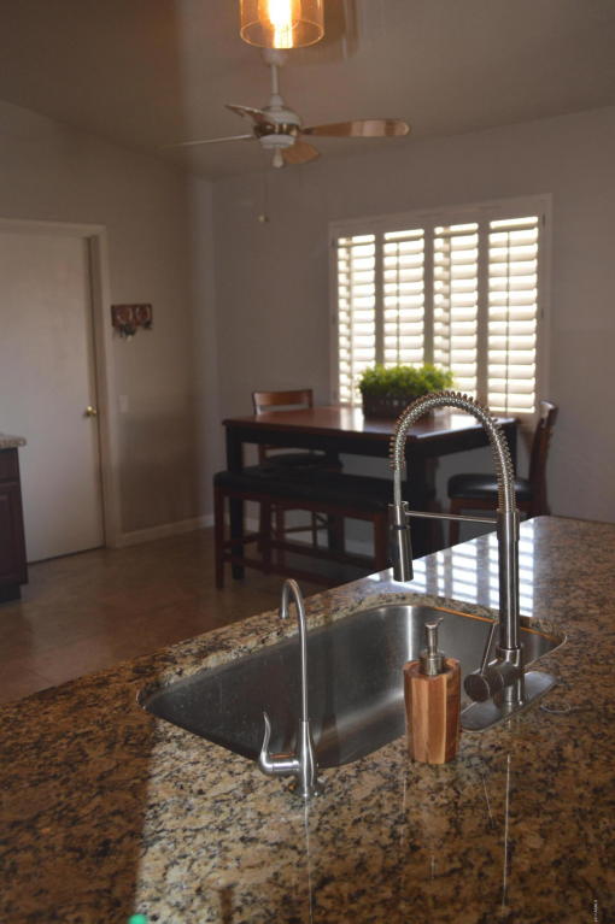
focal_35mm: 33
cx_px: 308
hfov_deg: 39.9
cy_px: 462
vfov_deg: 57.3
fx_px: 847
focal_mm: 22
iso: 560
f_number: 4
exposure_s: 1/60
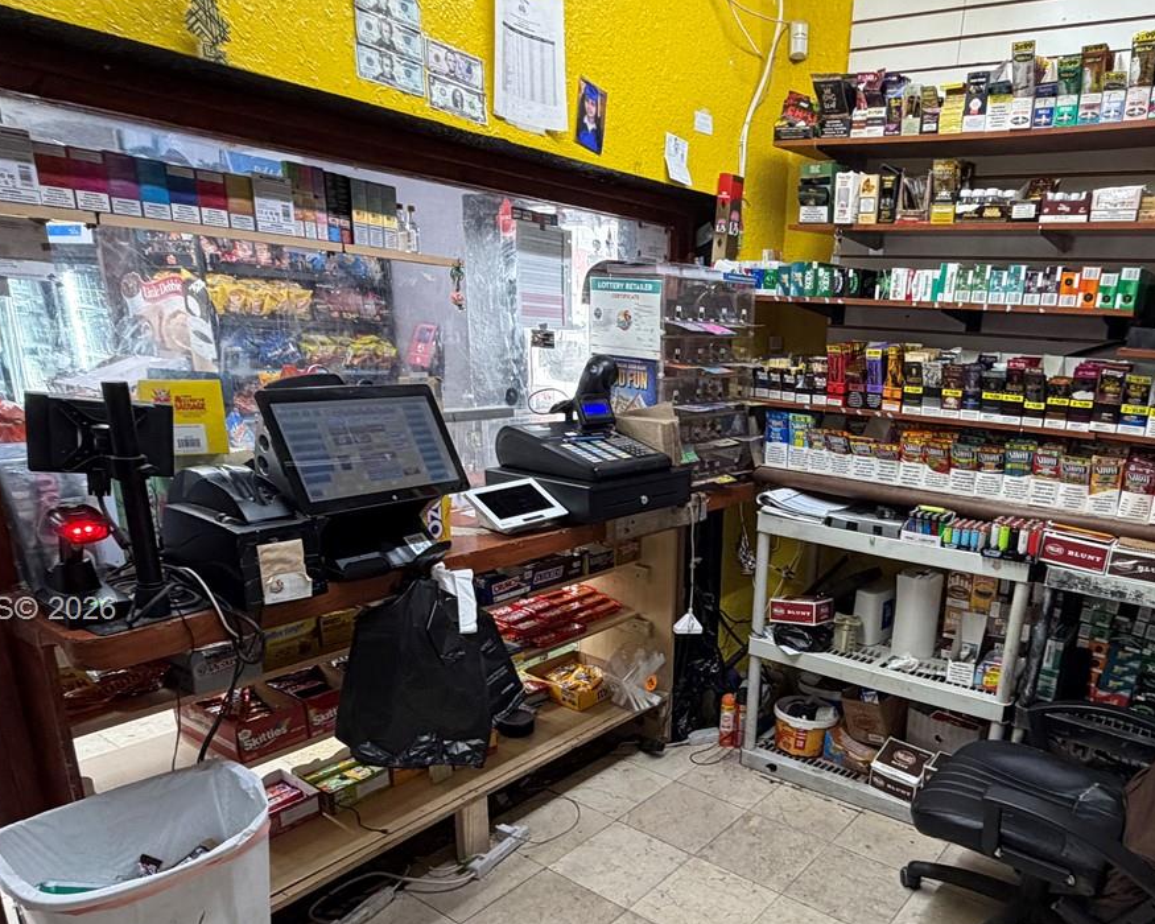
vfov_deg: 55.7
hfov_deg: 66.4
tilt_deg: -18.2
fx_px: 855
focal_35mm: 25
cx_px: 762
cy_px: 611
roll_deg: -3.5
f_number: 2.2
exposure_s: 1/60
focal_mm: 2.22
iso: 250
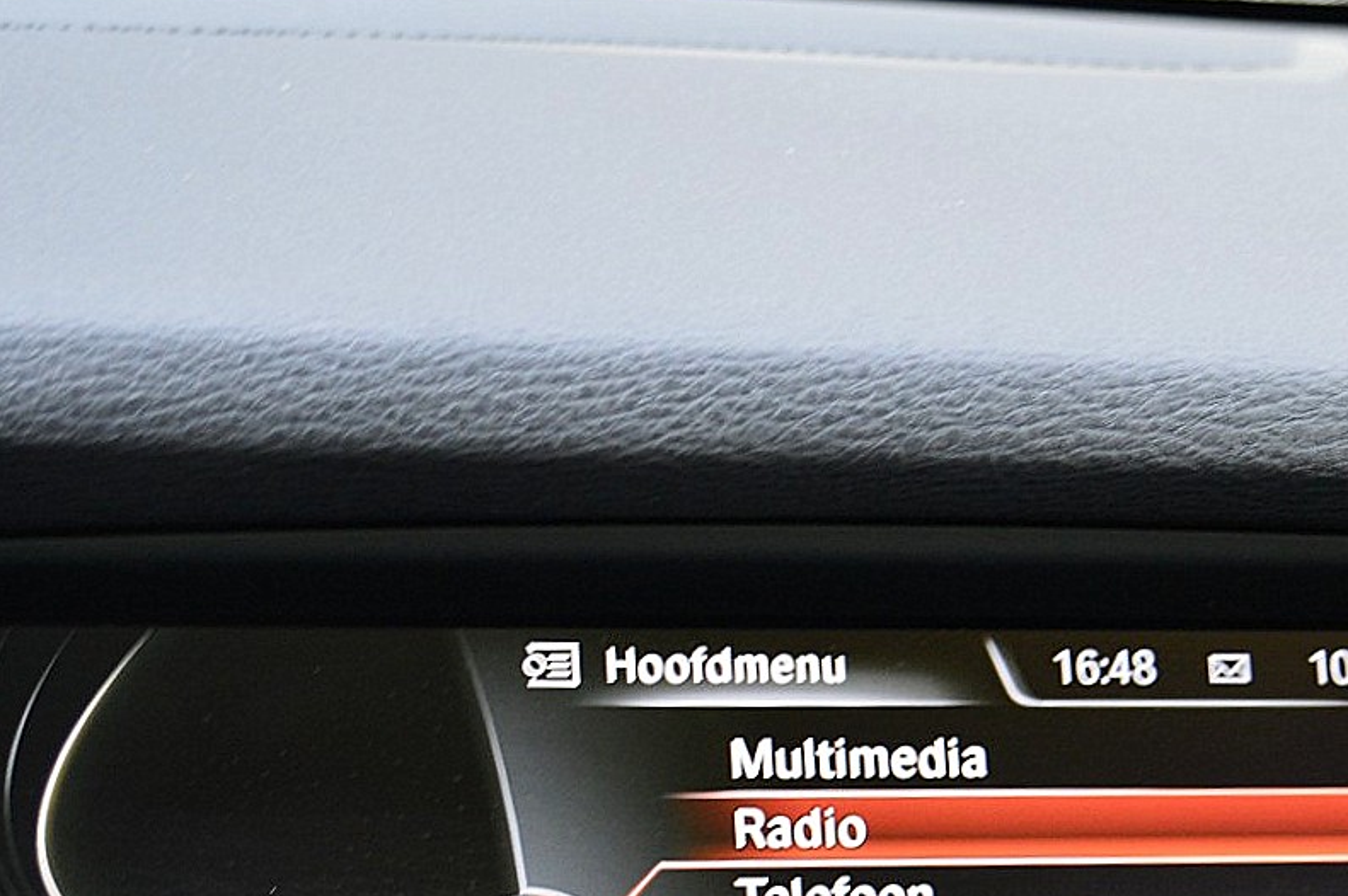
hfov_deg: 17.5
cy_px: 785
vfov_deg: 11.6
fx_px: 4377
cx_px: 837
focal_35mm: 117
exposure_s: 1/50
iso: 800
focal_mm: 38
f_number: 4.8
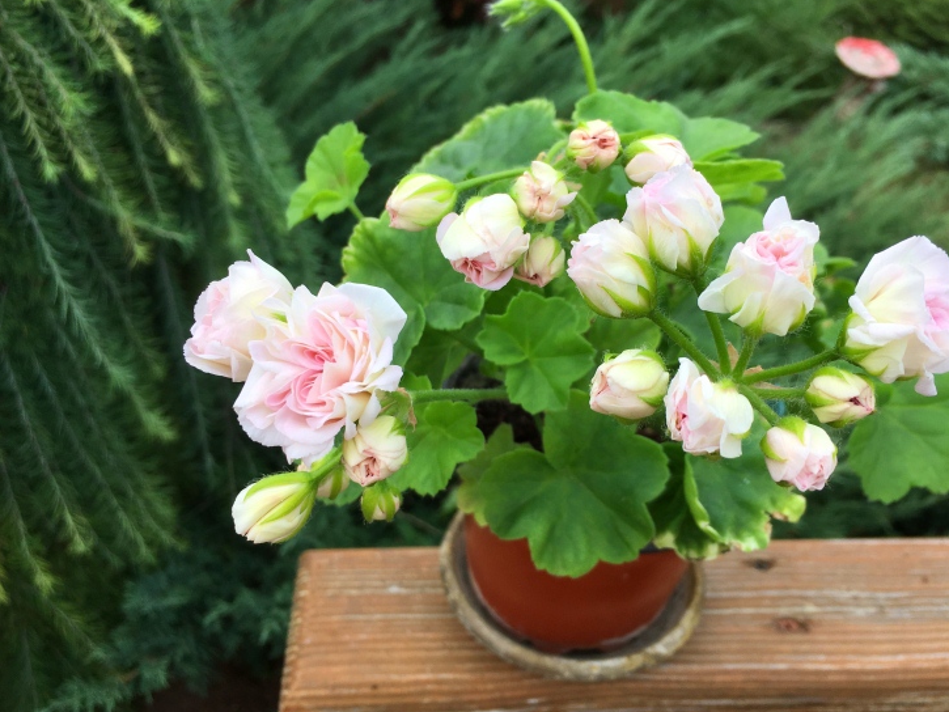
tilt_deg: -37.6
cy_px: 352
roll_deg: -5.3
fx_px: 877
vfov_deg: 44.2
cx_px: 521
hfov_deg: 56.7
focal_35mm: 32
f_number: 2.2
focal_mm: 4.15
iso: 25
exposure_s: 1/668
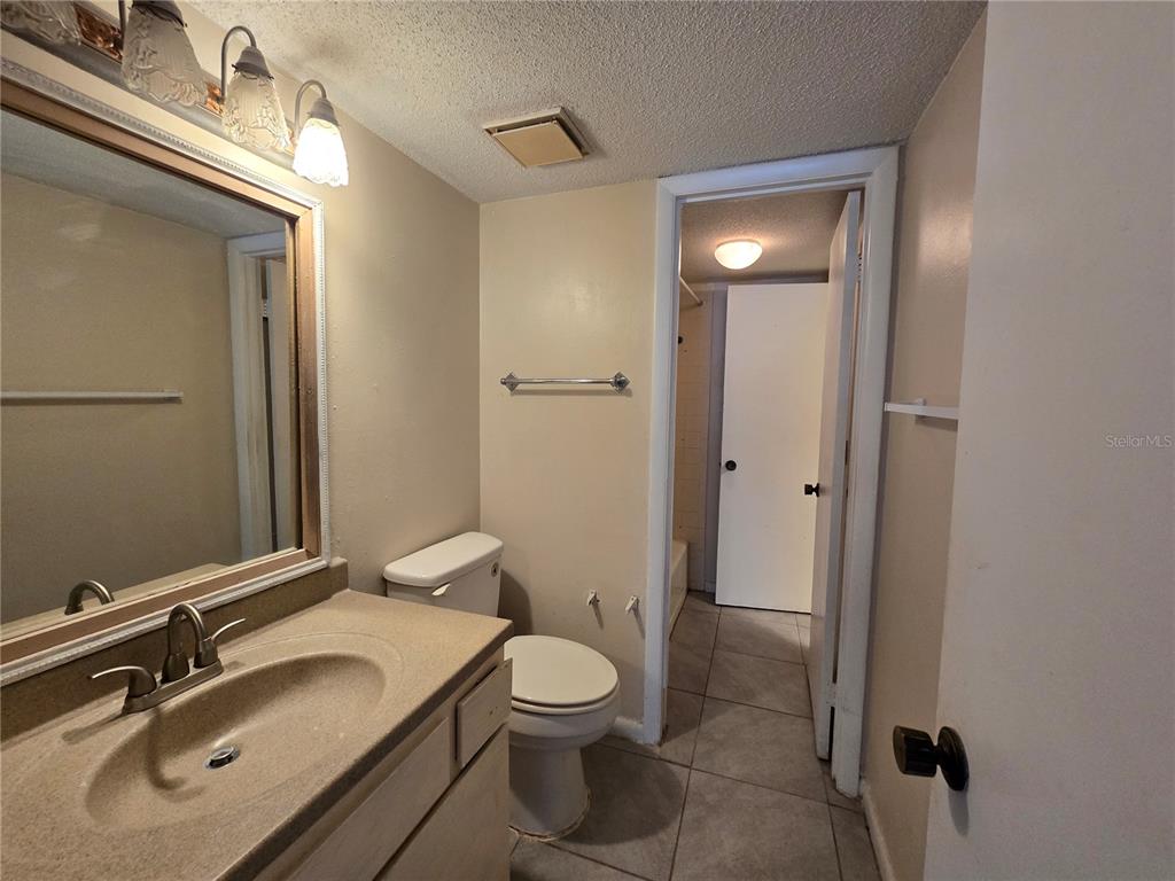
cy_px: 440
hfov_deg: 106.2
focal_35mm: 13
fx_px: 441
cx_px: 588
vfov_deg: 89.9
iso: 200
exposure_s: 1/60
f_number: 2.2
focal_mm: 2.2
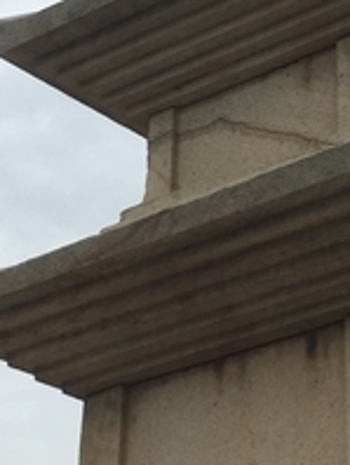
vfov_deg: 16.8
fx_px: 1574
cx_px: 364
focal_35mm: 117
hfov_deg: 12.5
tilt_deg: +24.3
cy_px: 237
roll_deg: +2.9
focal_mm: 4.15
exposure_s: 1/1538
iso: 25
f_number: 2.2
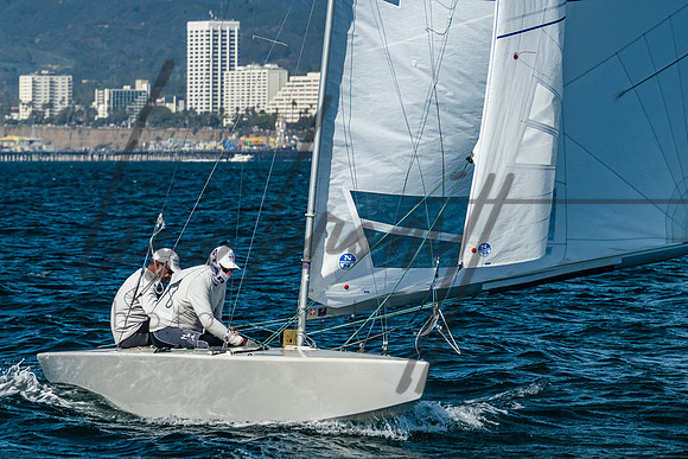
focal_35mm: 291
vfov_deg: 4.7
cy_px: 255
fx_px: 5555
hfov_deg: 7.1
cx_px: 325
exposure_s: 1/640
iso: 400
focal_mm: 200
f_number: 10
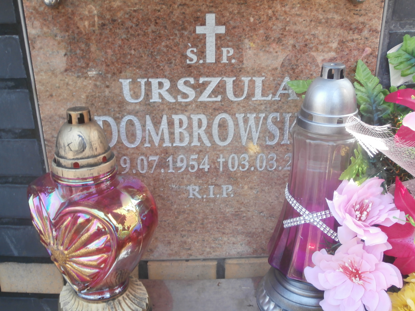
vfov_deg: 37.7
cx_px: 208
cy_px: 156
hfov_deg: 49.0
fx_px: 456
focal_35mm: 38
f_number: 3.9
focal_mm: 6.67
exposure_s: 1/80
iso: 160
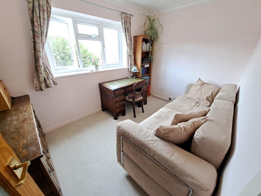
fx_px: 98
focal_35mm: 13
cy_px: 98
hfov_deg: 106.2
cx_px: 130
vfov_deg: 89.9
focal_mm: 1.74
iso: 64
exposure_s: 1/25
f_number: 2.2
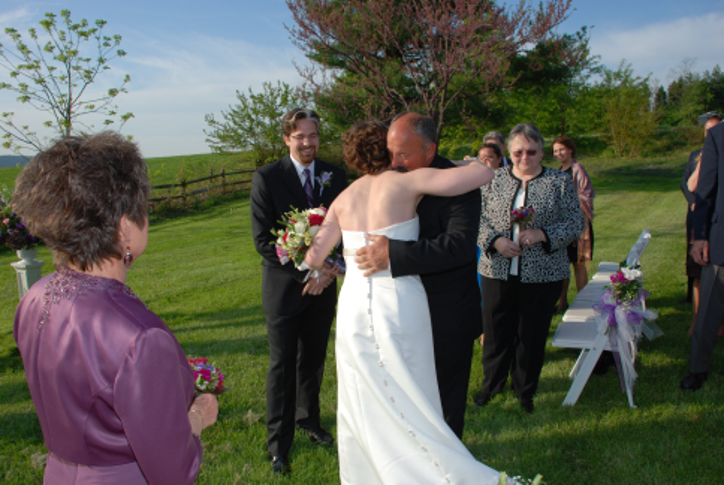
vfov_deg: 48.0
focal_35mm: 27
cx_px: 362
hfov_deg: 67.3
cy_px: 242
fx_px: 544
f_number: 7.1
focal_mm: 18
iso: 100
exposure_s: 1/200
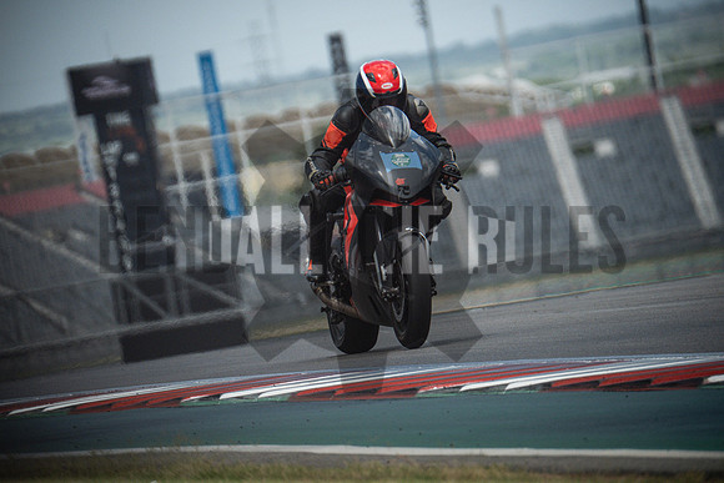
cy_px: 242
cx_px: 362
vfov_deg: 2.3
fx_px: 12069
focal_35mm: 600
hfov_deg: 3.4
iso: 1600
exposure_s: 1/2500
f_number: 5.6
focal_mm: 400
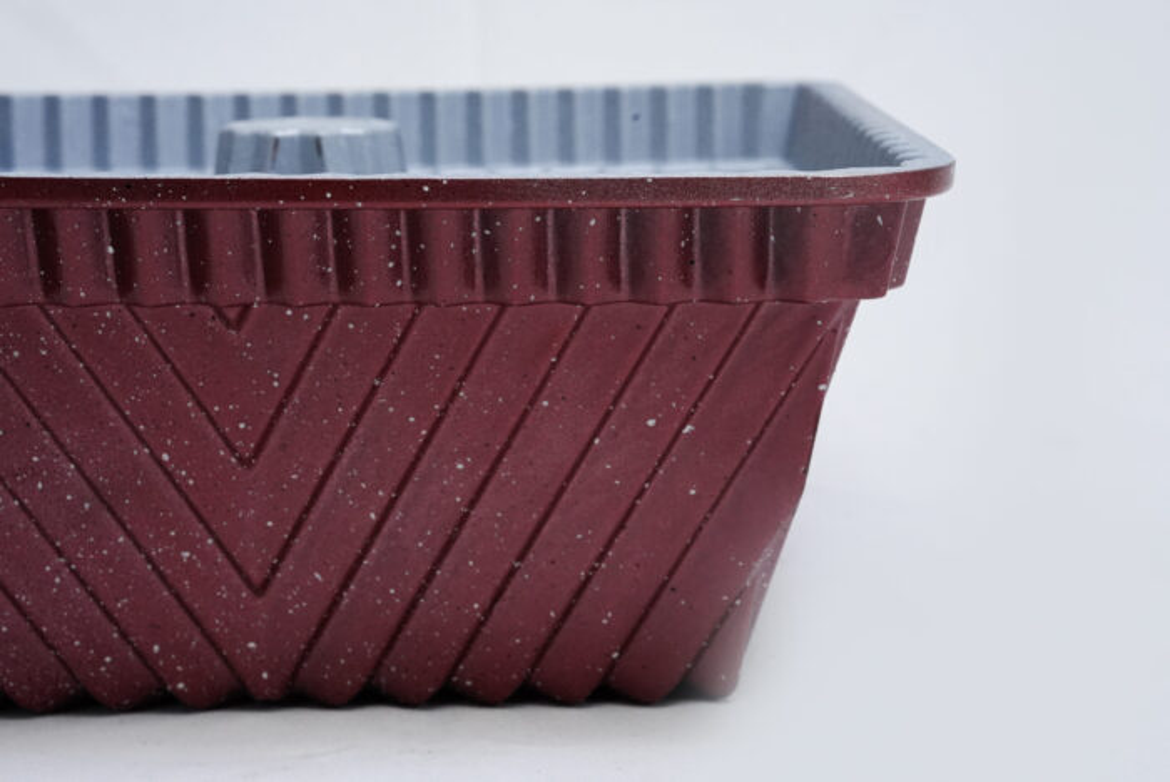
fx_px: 2277
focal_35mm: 70
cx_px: 585
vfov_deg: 19.5
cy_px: 391
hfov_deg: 28.8
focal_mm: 70
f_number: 16
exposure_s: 1/160
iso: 6400
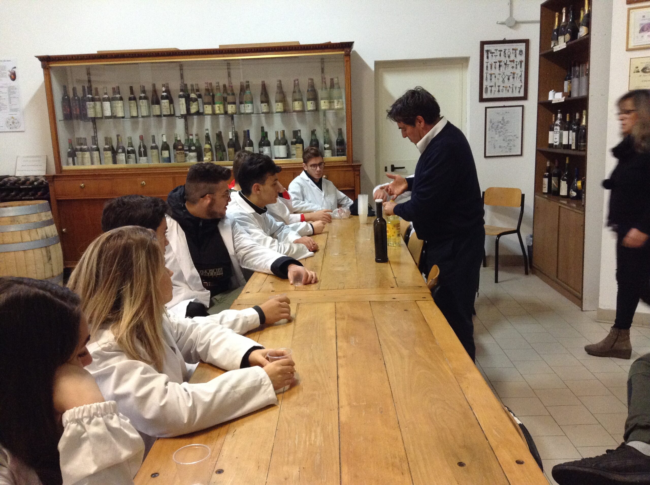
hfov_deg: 55.4
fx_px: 619
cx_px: 325
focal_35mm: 33
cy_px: 242
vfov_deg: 42.8
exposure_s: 1/25
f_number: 2.4
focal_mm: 3.3
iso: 200
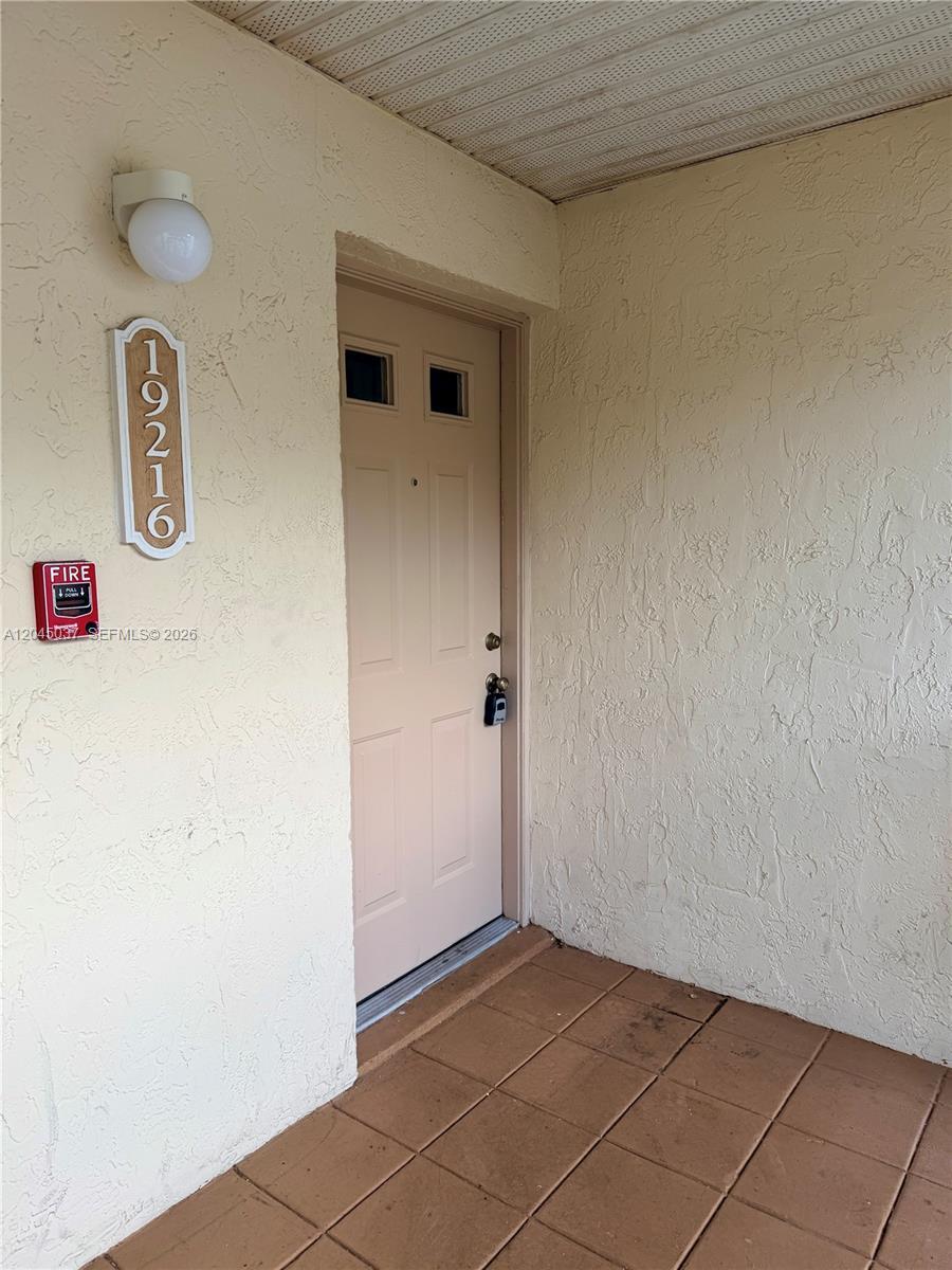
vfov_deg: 71.6
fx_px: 880
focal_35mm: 24
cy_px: 635
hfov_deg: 56.8
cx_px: 476
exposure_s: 1/419
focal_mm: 6.76
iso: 80
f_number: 1.78
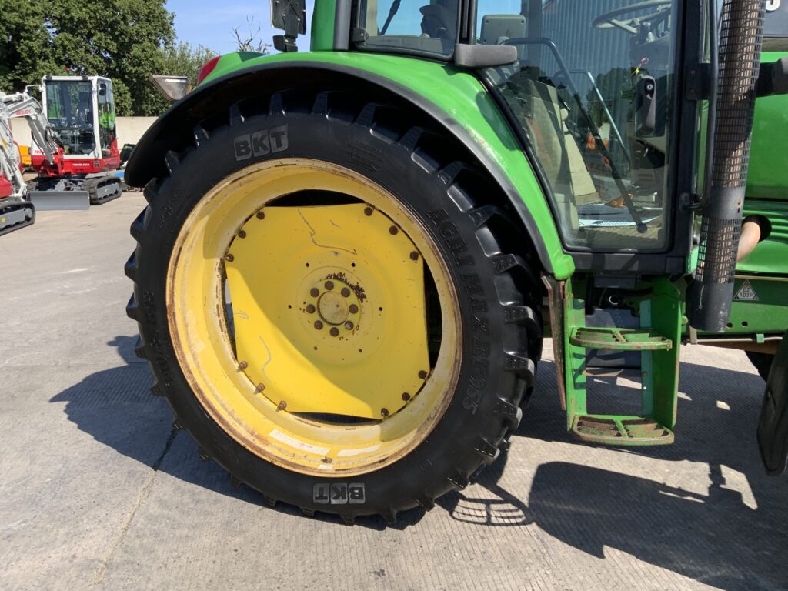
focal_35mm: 29
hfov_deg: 61.7
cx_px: 394
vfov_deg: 48.2
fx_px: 660
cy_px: 296
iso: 16
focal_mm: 3
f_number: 1.8
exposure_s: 1/1342
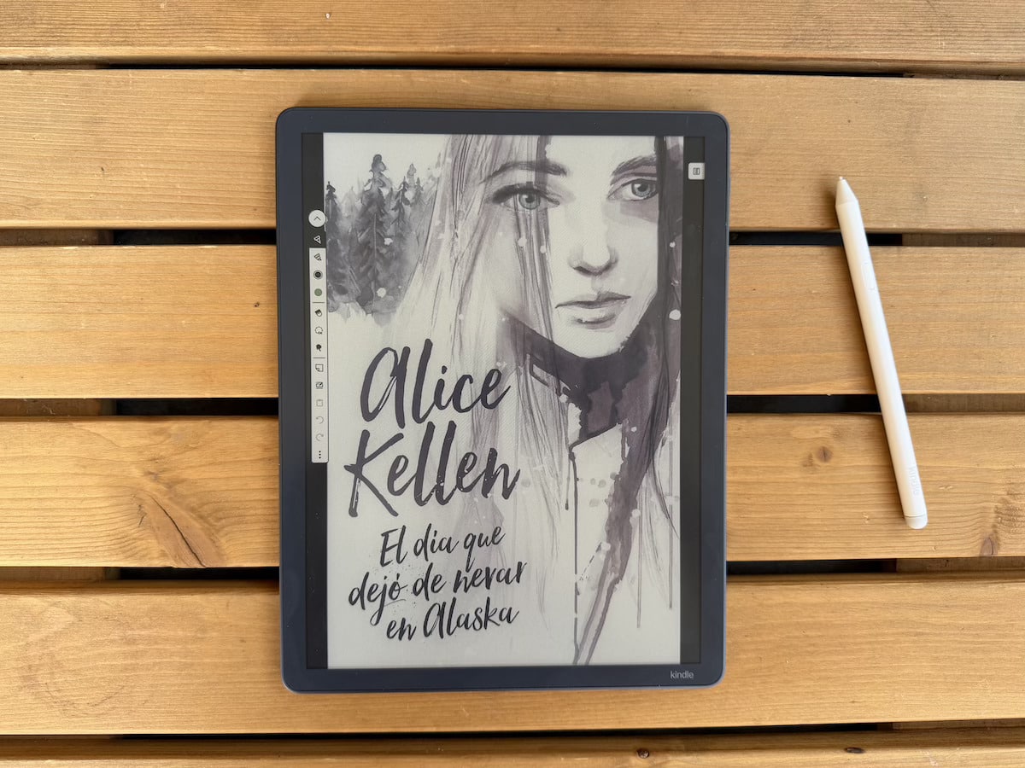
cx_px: 512
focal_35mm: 24
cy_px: 384
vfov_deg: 56.8
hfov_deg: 71.6
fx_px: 711
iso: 64
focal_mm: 6.76
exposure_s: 1/121
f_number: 1.78
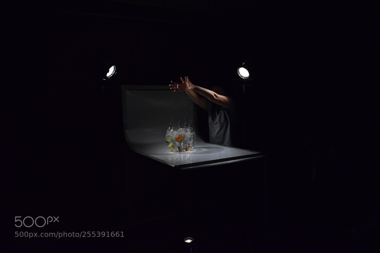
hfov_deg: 67.4
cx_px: 190
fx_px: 285
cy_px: 126
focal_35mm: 27
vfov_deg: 47.9
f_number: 7.1
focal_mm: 18
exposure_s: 1/4000
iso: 3200
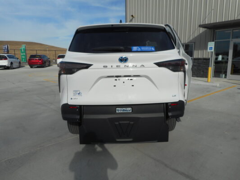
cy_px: 90
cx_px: 120
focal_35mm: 25
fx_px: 173
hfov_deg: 69.4
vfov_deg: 54.9
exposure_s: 1/200
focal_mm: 4.5
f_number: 10.5
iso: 80
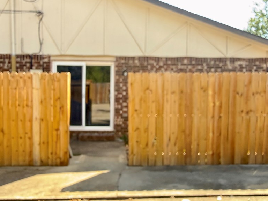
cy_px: 99
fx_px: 248
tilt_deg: -1.8
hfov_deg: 56.8
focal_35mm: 32
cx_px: 136
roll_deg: -1.3
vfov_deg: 44.2
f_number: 2.2
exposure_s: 1/99
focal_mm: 2.22
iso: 200
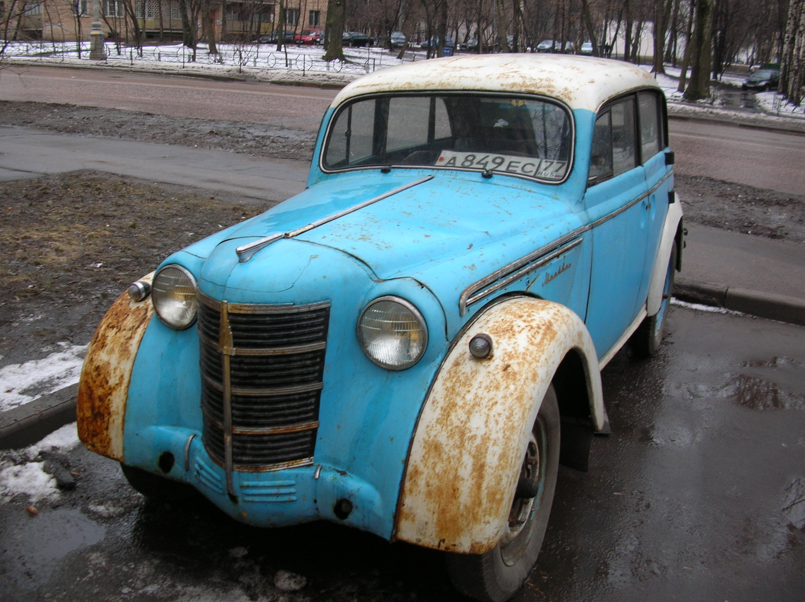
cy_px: 301
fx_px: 813
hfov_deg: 52.7
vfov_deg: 40.6
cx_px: 402
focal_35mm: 35
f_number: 2.8
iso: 50
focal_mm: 5.8
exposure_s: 1/43.8
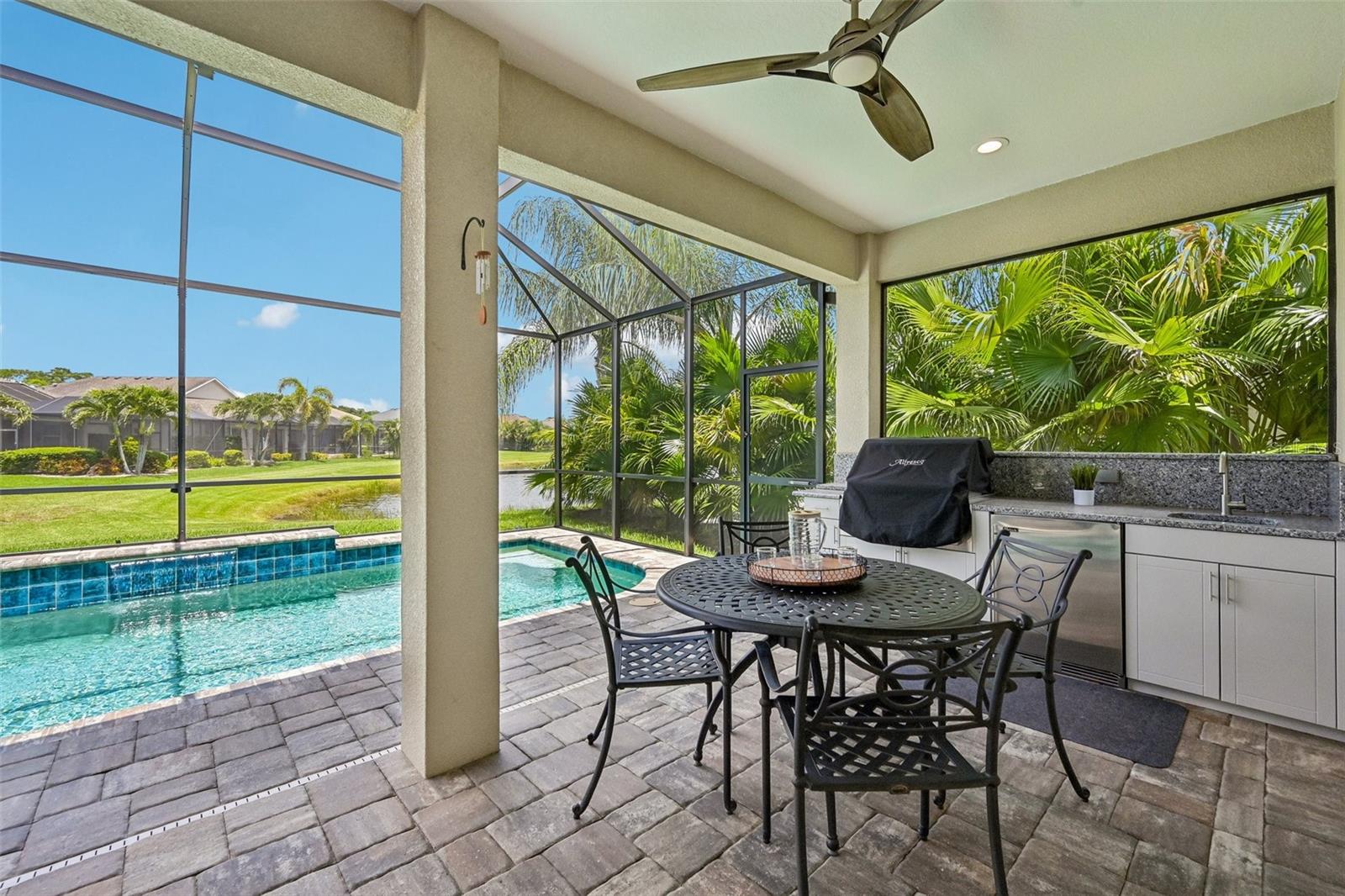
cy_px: 448
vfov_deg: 81.2
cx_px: 672
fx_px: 523
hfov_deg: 104.3
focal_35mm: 14
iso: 400
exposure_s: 1/320
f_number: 8
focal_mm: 14
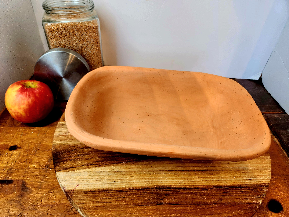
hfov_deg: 73.9
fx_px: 192
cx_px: 144
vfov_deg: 58.9
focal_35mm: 23
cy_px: 108
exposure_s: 1/120
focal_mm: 5.4
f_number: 1.8
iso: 50
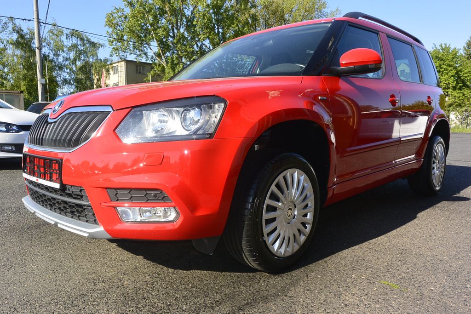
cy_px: 157
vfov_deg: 47.9
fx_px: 353
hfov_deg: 67.4
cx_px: 236
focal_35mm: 27
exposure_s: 1/250
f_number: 7.1
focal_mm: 10
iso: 160
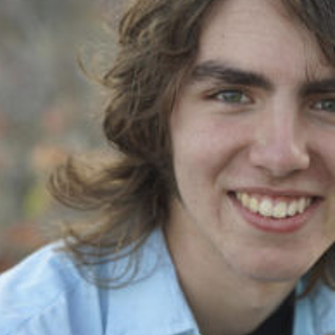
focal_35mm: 177
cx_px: 263
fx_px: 1938
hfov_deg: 9.9
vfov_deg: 9.9
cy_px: 218
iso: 200
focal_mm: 85
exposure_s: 1/160
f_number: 4
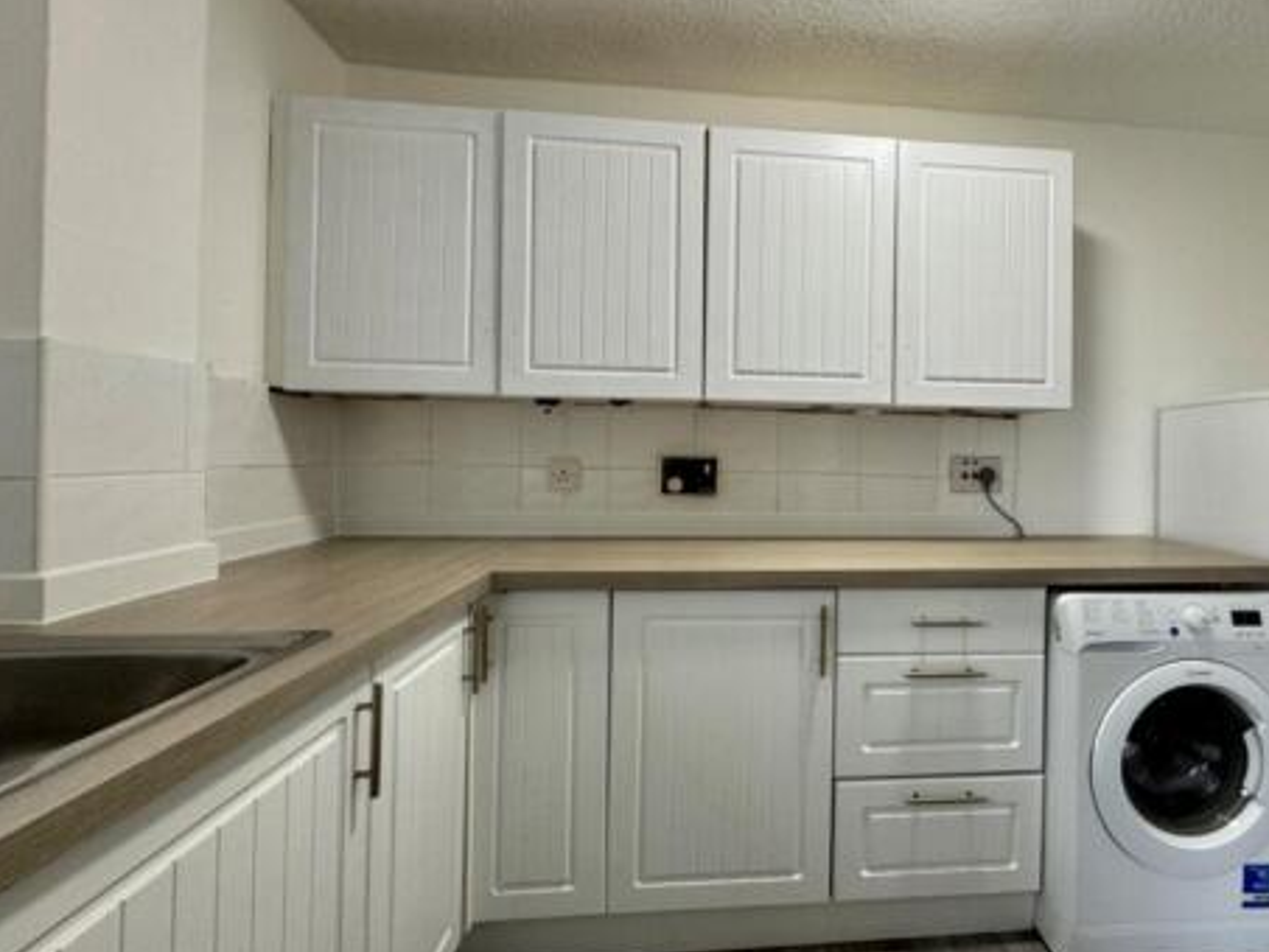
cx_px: 786
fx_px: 660
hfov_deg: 86.2
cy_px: 455
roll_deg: -0.9
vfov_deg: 71.6
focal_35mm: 18
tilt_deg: +0.5
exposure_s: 1/100
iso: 125
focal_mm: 2.22
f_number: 2.2
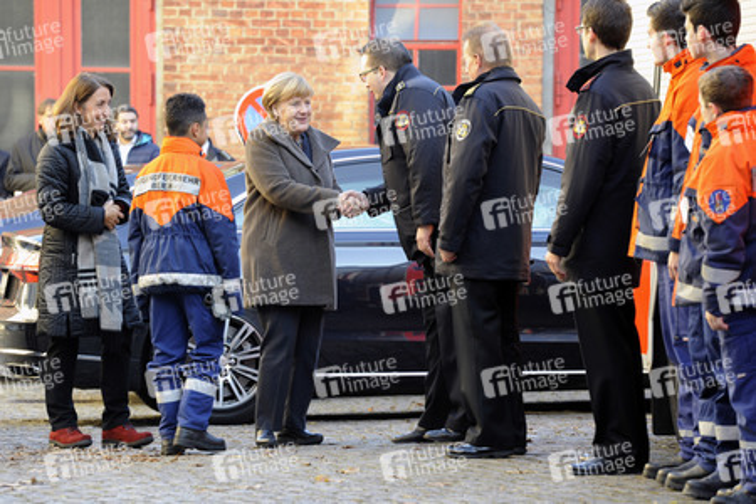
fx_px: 3885
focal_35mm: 185
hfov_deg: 11.1
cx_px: 378
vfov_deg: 7.4
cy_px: 252
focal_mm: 185
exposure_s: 1/100
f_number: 5.6
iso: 640
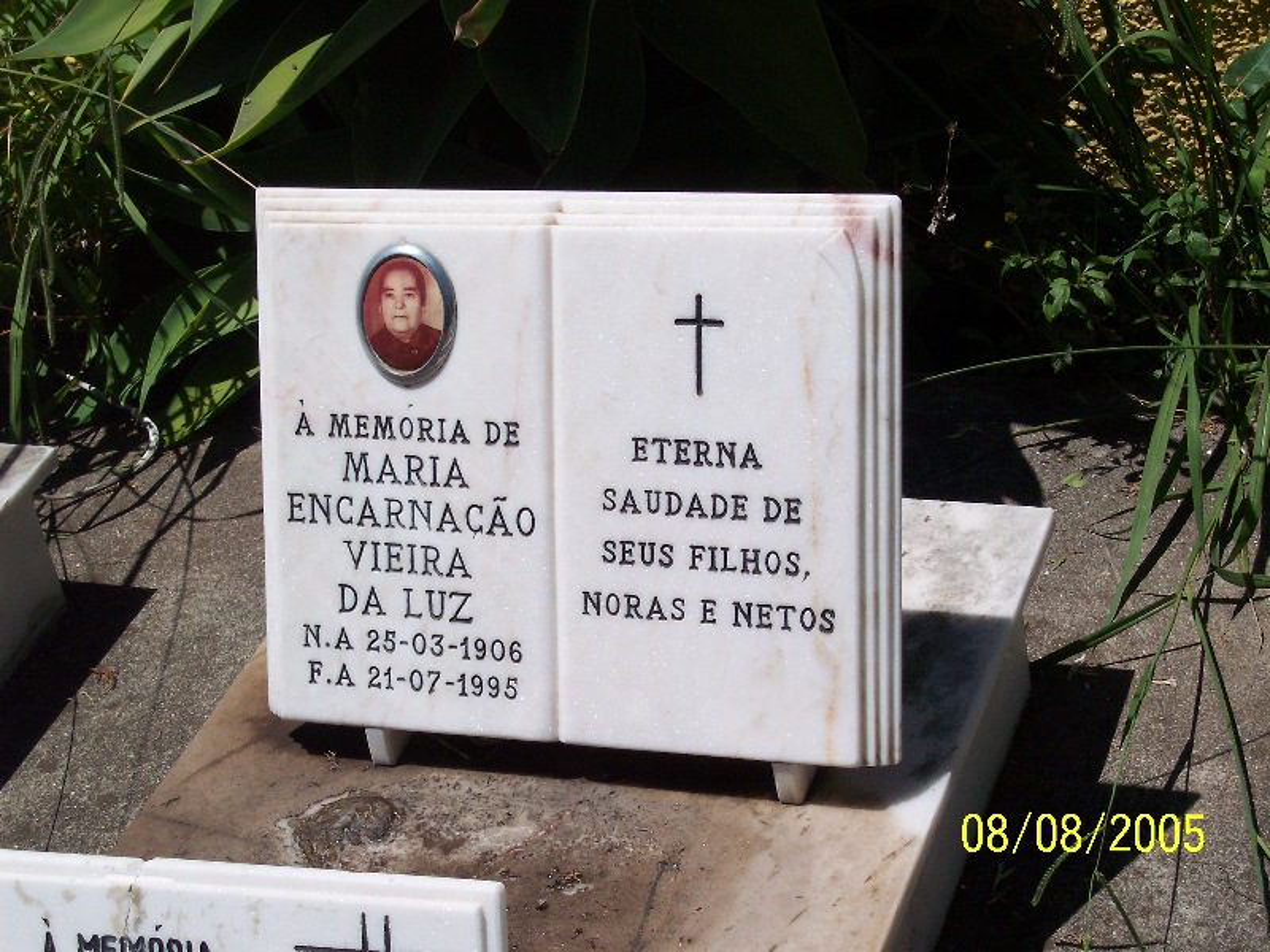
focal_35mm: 76
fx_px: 2788
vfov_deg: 19.4
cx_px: 635
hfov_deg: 25.7
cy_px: 476
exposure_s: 1/1000
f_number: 6.7
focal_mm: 16
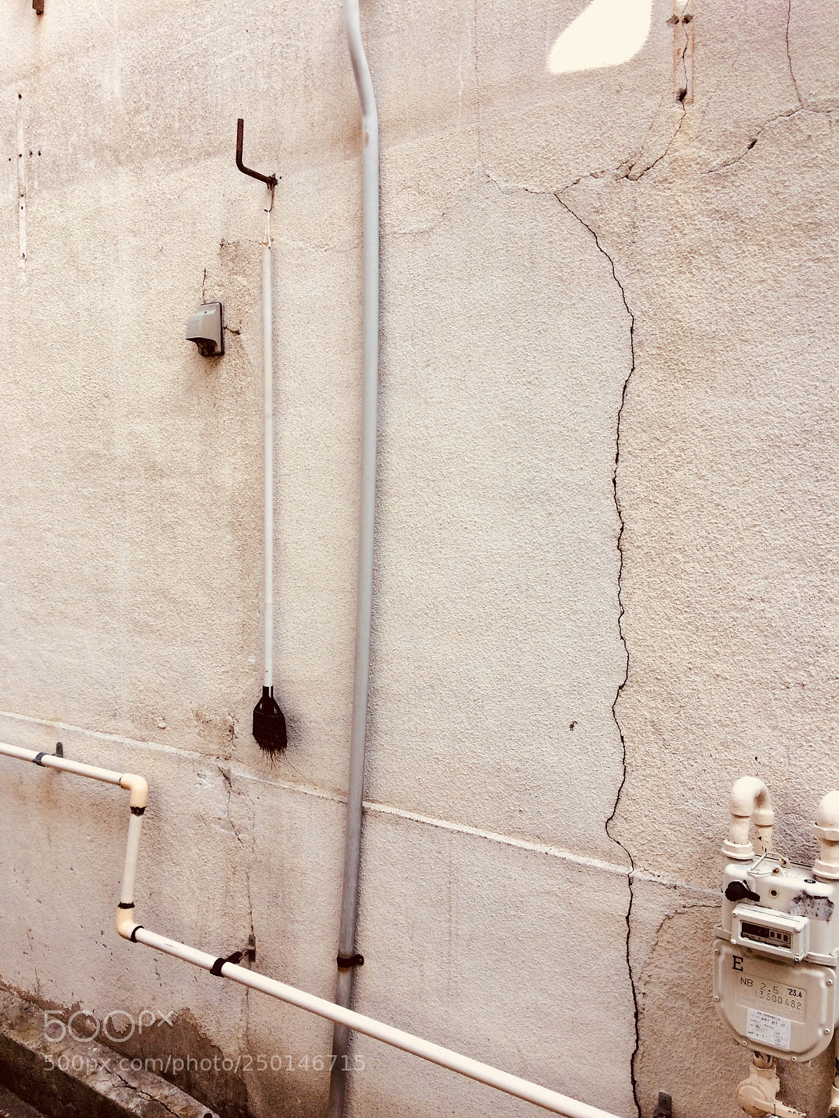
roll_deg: -0.9
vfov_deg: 61.7
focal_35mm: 29
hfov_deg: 48.2
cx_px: 420
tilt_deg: -6.9
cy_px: 559
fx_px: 937
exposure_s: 1/554
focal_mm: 4.15
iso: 32
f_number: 2.2
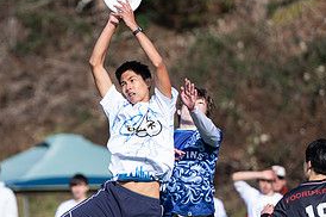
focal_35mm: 582
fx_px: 5264
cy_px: 142
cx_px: 105
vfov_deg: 2.4
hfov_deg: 3.5
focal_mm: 200
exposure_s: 1/1600
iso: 100
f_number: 2.8
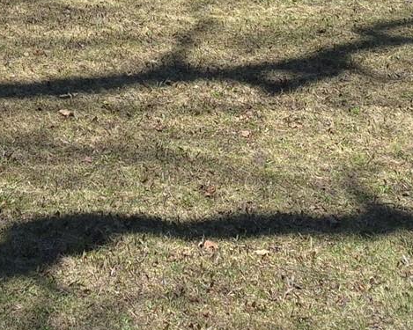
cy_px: -321
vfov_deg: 13.5
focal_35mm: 98
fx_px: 1198
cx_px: -35
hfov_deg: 18.8
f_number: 1.8
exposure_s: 1/1028
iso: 50
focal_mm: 5.4
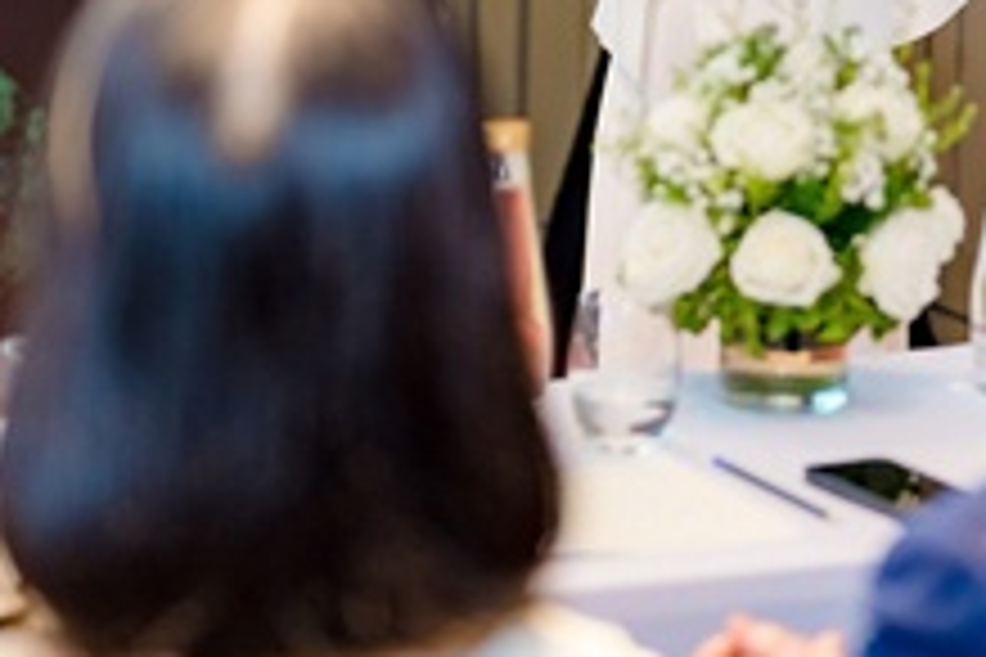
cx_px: 513
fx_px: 3779
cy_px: -158
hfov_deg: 14.9
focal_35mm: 138
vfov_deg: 9.8
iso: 800
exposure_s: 1/200
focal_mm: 50
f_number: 1.4
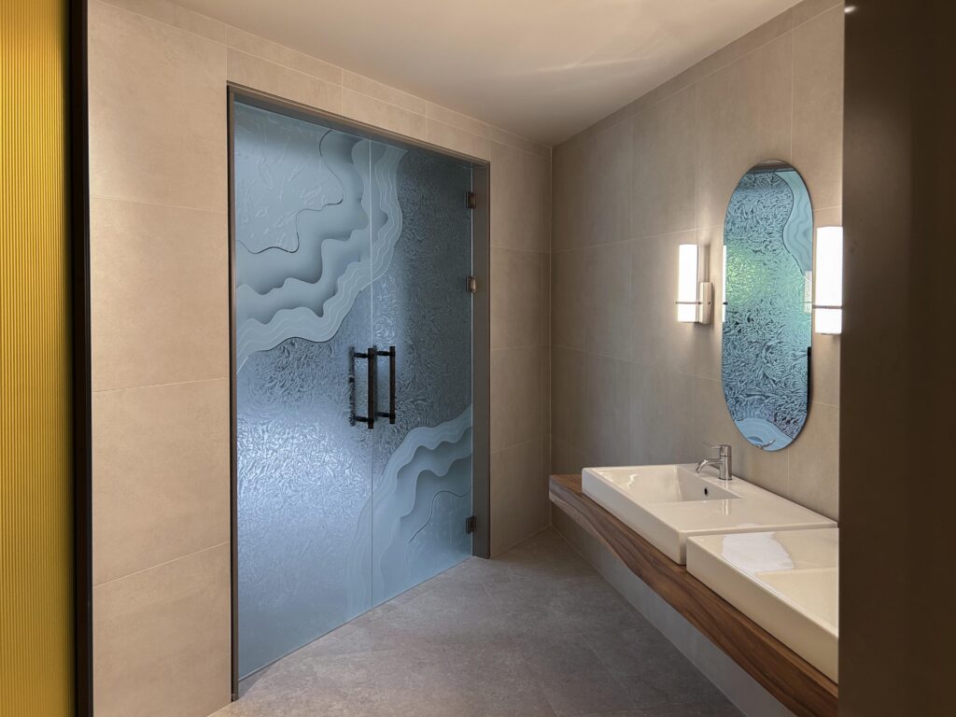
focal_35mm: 26
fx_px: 718
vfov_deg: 53.1
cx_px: 478
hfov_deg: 67.3
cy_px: 358
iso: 80
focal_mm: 5.7
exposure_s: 1/100
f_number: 1.5
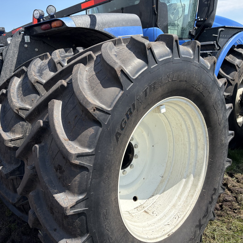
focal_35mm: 31
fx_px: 246
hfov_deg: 51.6
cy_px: 122
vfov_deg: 52.5
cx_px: 81
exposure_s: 1/2639
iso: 64
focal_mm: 5.96
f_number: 1.6
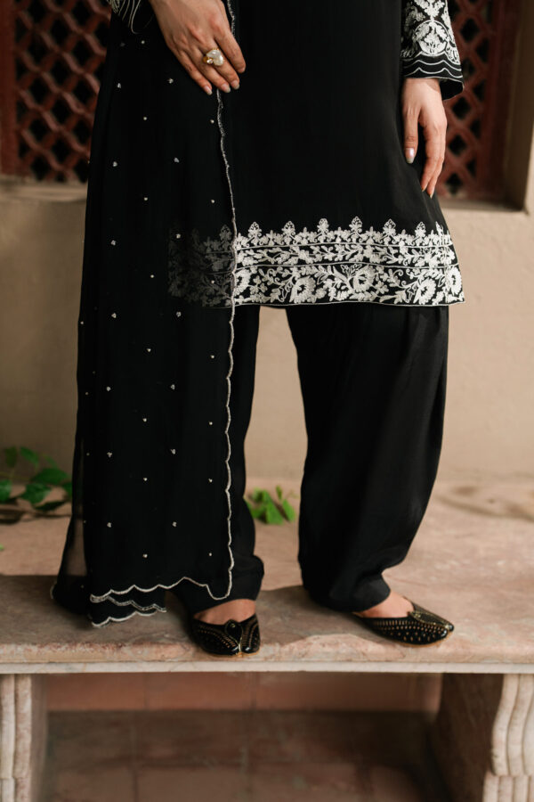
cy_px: 401
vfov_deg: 31.4
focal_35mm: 64
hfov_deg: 21.2
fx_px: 1424
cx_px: 267
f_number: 2.5
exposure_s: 1/250
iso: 500
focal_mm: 64
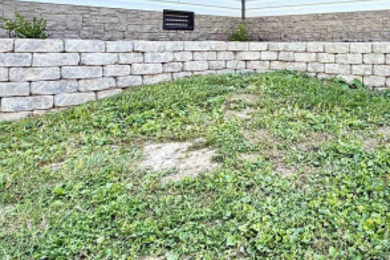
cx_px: 323
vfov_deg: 38.2
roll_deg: +0.7
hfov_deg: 52.7
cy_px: 45
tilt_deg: +1.0
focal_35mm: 33
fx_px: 357
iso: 64
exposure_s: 1/451
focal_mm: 2.22
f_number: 2.2
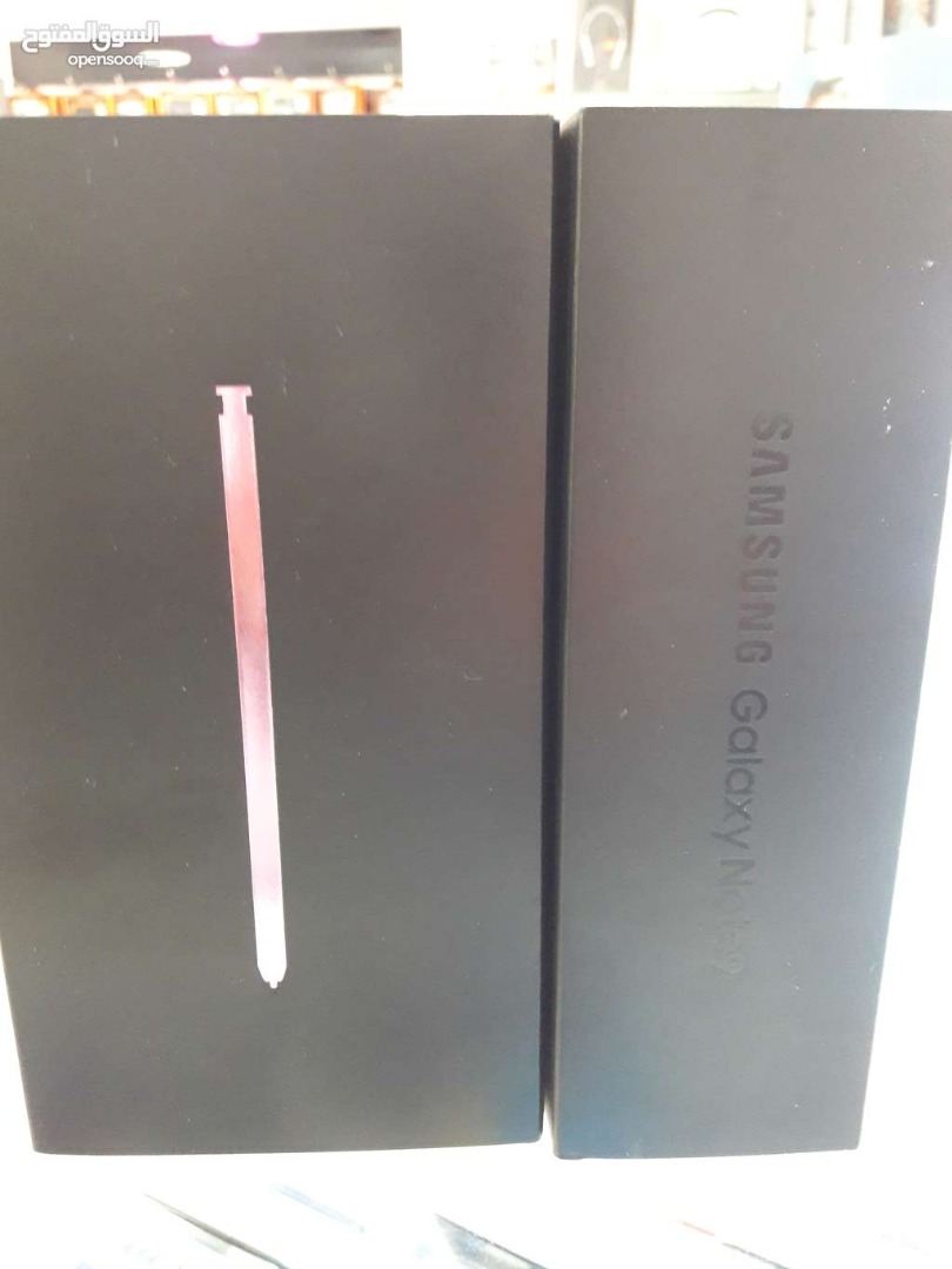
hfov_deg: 49.7
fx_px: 1027
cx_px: 476
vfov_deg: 63.4
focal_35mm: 28
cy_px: 634
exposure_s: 1/25
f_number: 1.9
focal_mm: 3.7
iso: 400
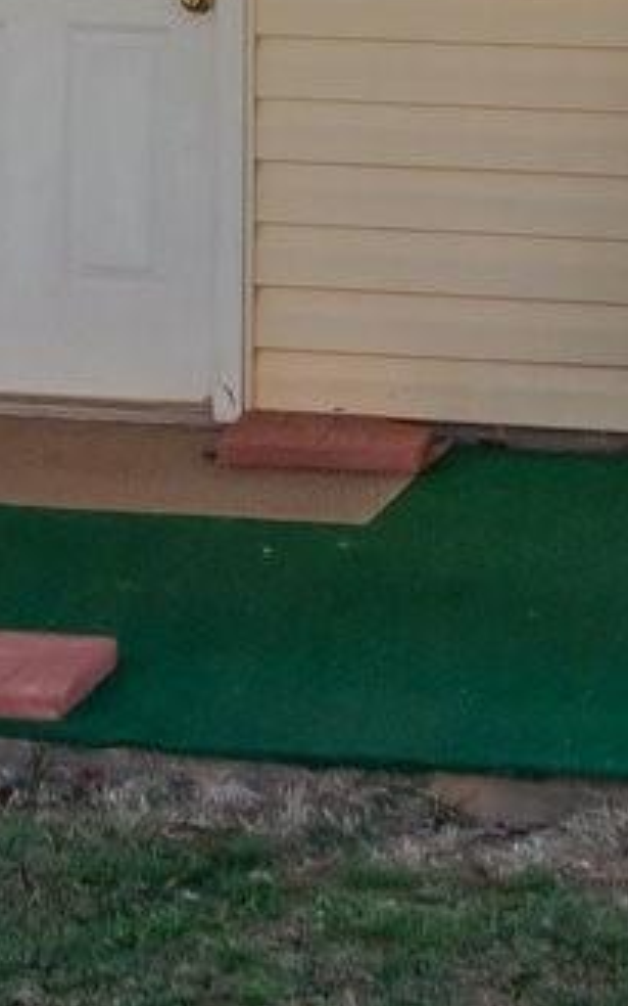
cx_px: -178
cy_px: -457
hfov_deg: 7.3
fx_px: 4874
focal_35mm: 178
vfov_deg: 11.3
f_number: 5
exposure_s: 1/240
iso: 100
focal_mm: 10.26
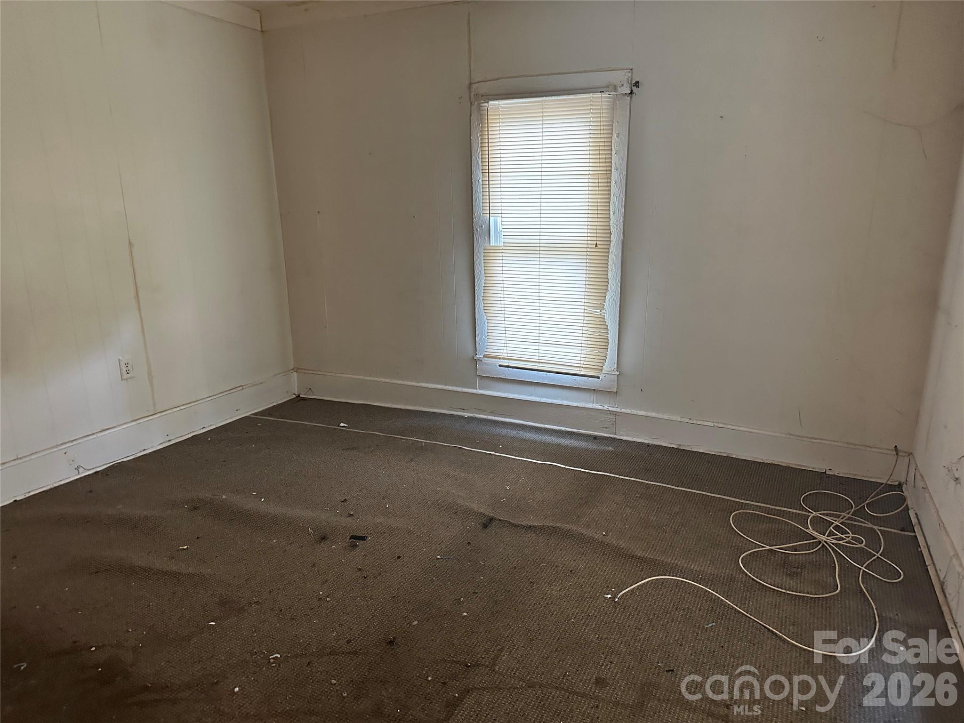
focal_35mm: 24
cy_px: 362
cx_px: 482
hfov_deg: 71.6
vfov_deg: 56.8
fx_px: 668
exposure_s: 1/40
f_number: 1.78
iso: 640
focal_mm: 6.86
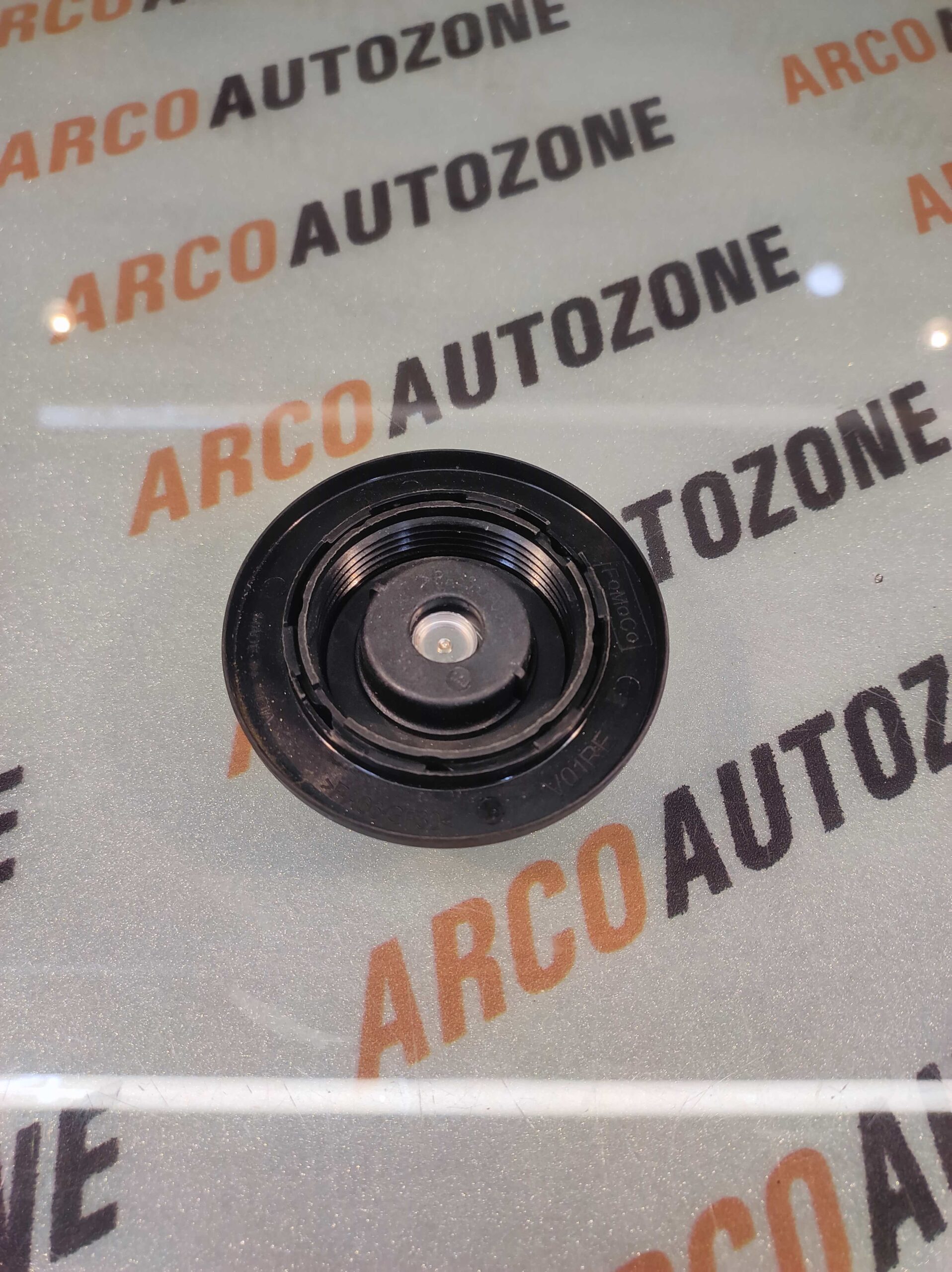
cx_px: 476
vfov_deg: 91.1
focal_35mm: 17
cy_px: 636
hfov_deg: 74.7
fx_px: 624
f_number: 1.79
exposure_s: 1/50
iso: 123
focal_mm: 4.74
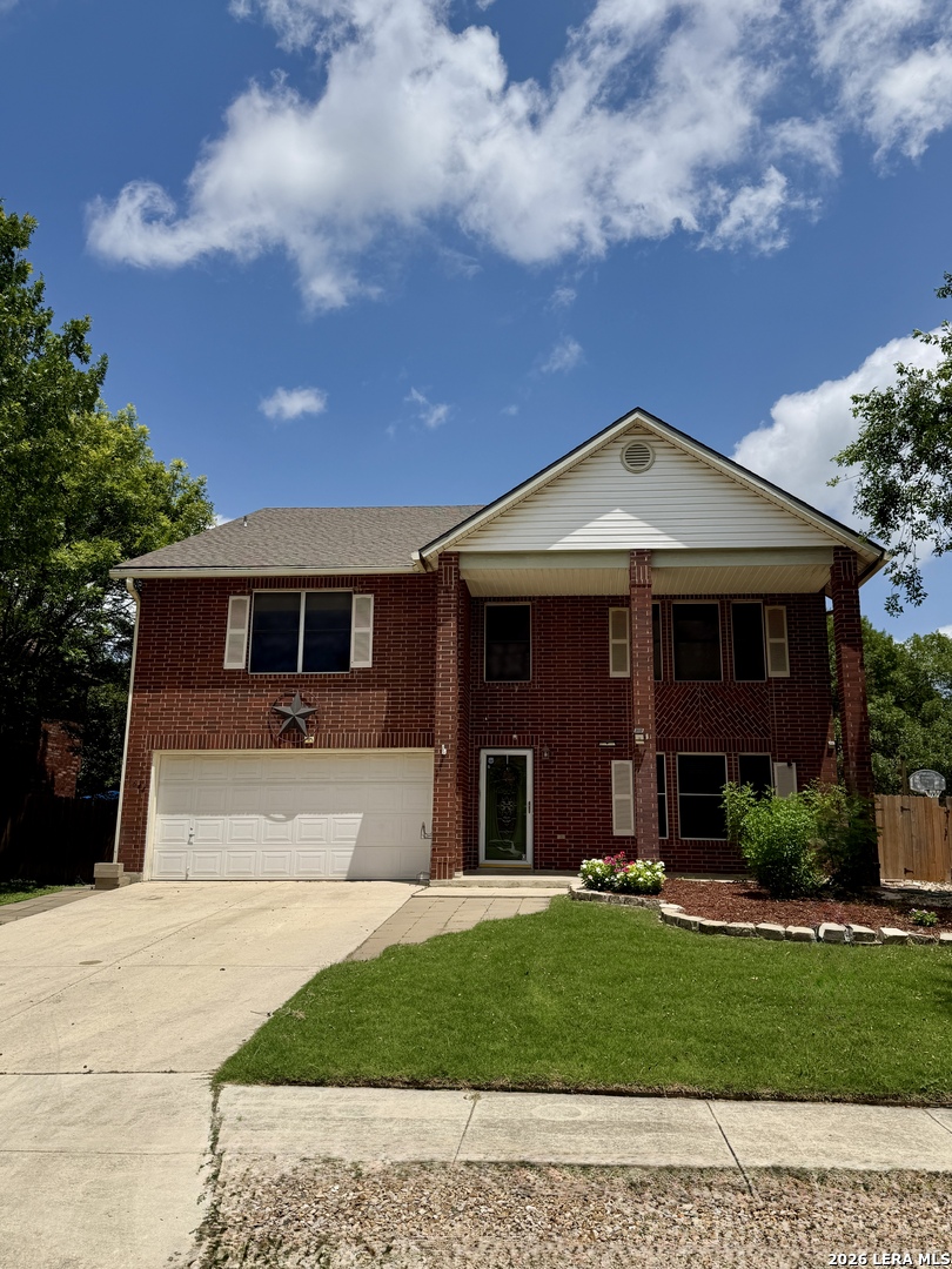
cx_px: 476
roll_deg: -1.1
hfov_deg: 56.8
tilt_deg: +12.4
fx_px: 880
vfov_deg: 71.6
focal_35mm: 24
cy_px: 634
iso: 80
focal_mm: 6.76
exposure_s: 1/9091
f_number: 1.78
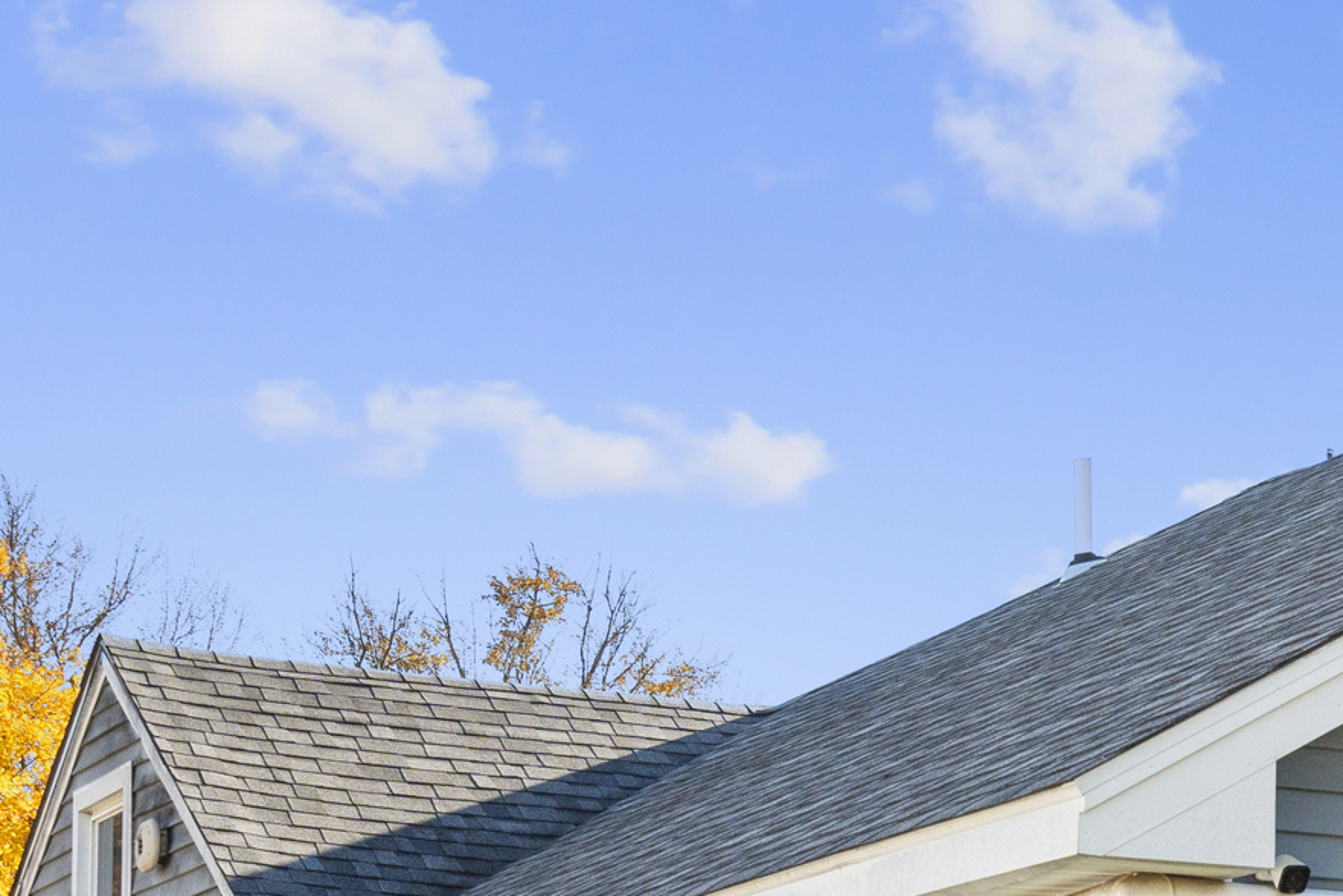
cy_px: 1224
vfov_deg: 10.9
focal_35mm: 122
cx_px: 1898
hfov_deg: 15.7
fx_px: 4553
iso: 200
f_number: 9
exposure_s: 1/25
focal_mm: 35
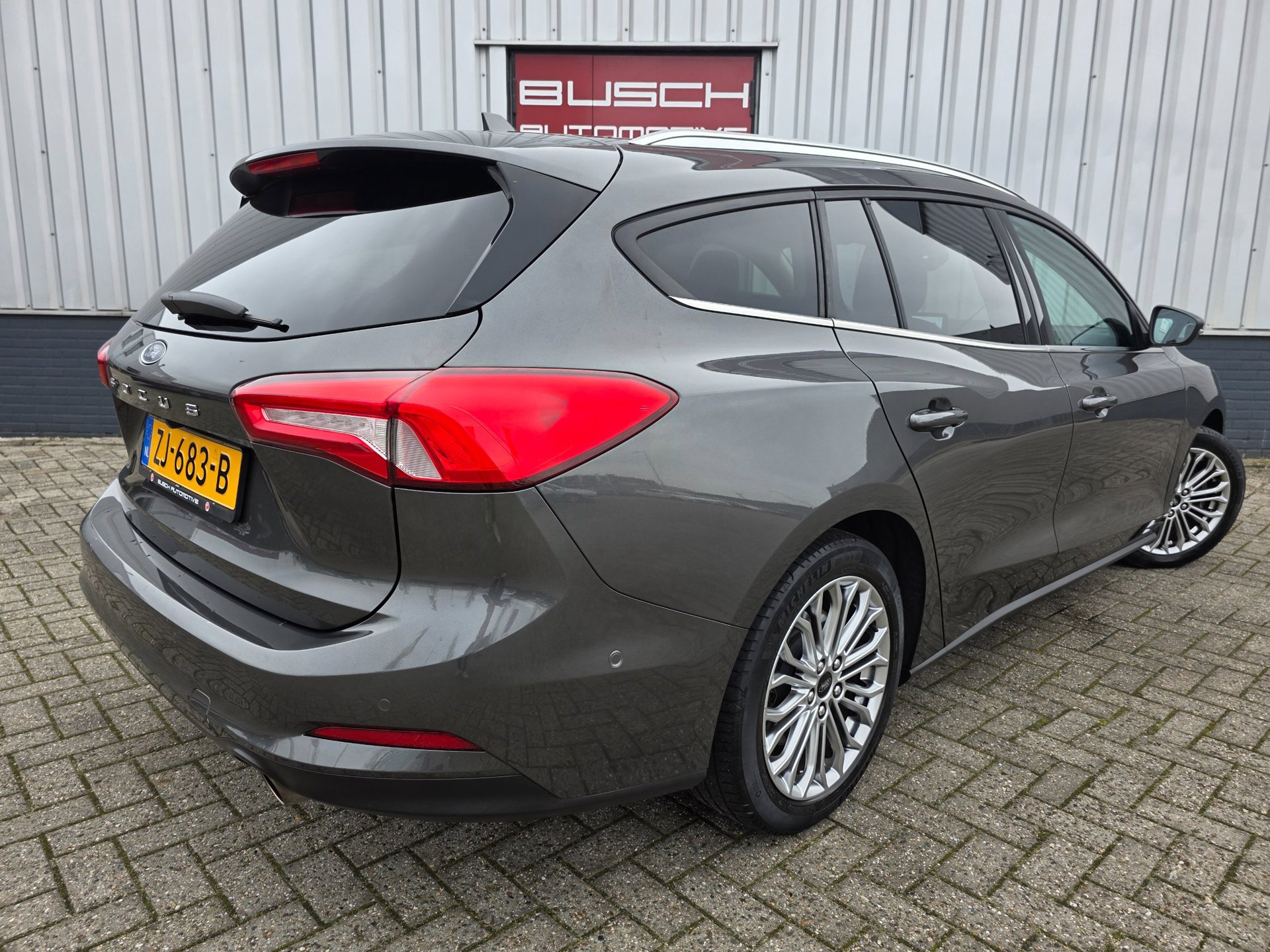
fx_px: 844
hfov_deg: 73.9
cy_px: 476
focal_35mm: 23
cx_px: 635
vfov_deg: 58.9
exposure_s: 1/180
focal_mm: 6.3
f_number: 1.7
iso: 64
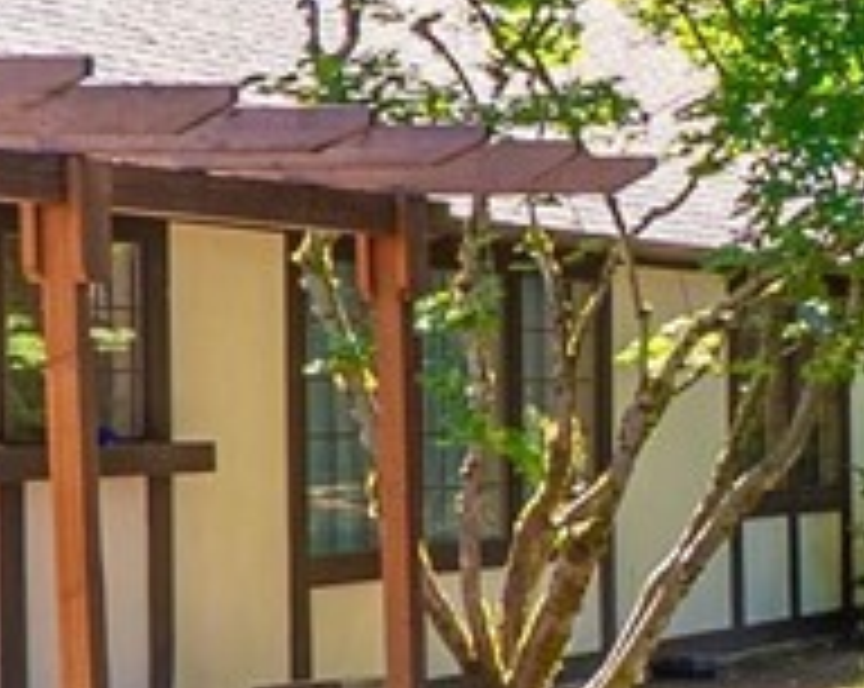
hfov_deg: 12.9
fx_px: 2757
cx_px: 2162
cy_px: 445
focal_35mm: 108
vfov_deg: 14.2
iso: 125
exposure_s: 1/30
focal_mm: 13
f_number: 7.1
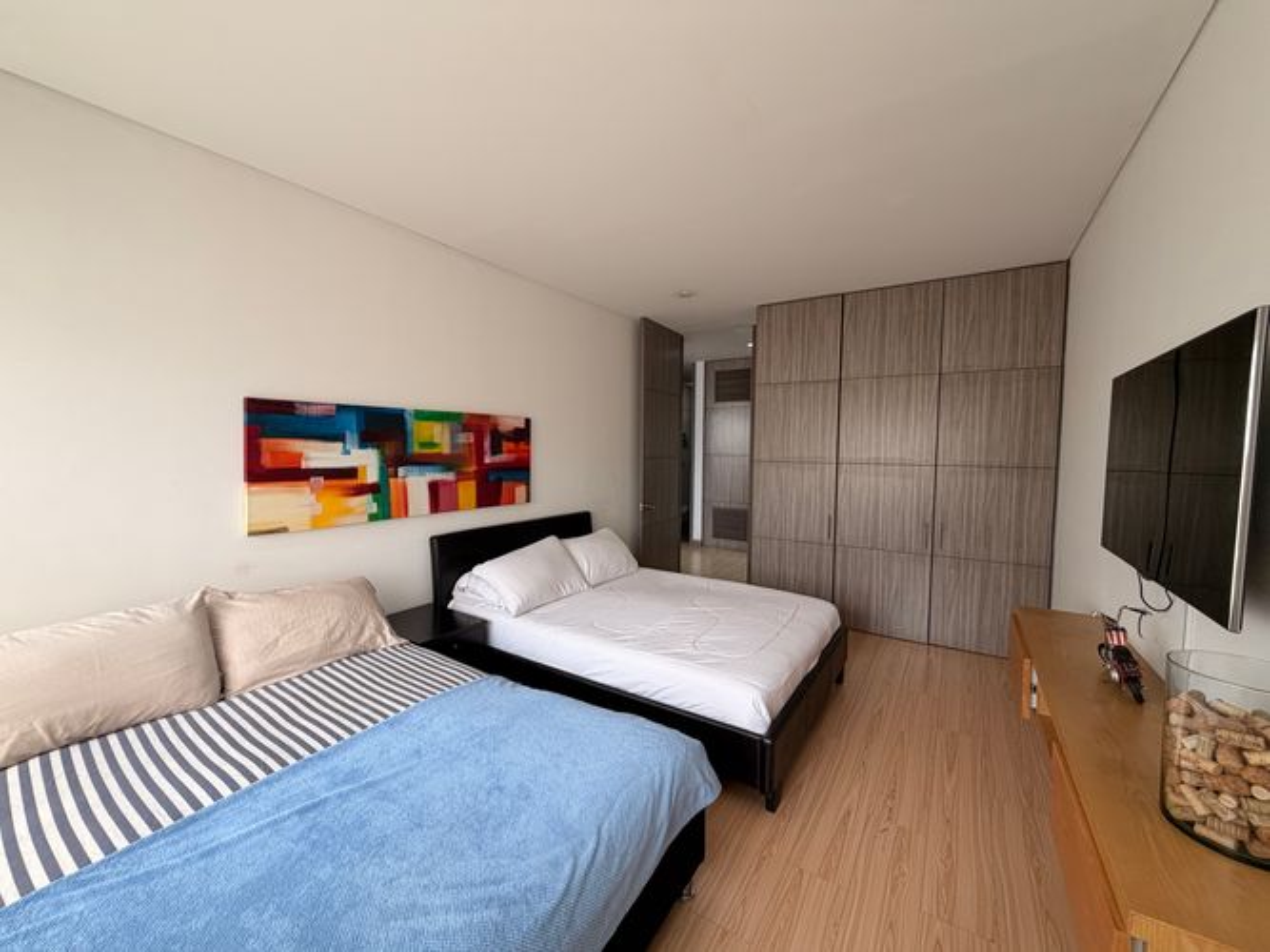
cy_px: 476
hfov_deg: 102.1
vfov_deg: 85.7
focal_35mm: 14
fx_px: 514
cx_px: 635
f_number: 2.2
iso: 160
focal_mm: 2.22
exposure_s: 1/120
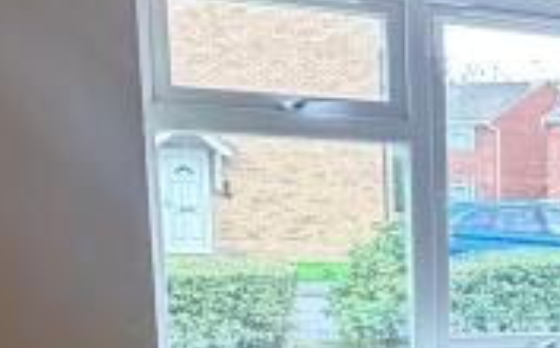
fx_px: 1310
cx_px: 804
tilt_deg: -12.2
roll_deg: -1.7
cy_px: 490
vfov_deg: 14.3
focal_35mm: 86
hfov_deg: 21.0
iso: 250
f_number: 2.2
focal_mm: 2.22
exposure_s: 1/121
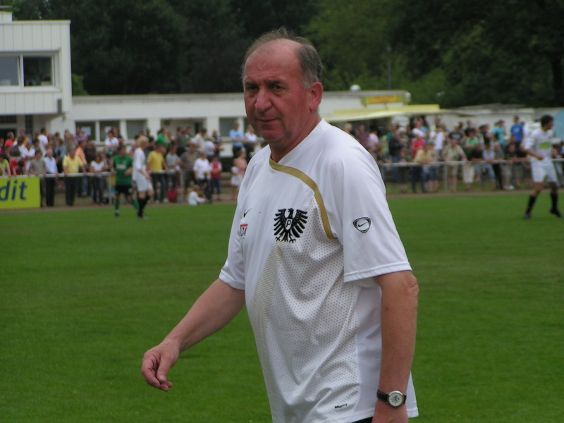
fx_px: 2672
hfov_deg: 12.0
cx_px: 282
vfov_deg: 9.1
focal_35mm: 164
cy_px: 212
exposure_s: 1/800
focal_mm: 25.1
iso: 50
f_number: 3.5
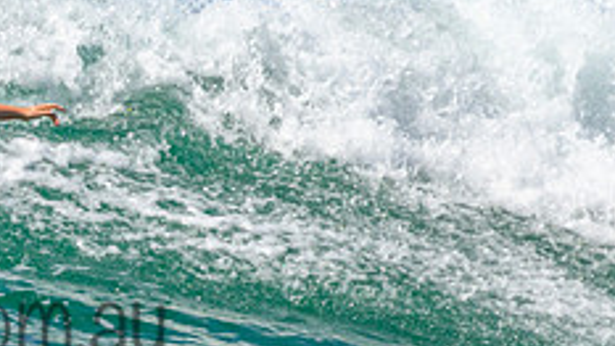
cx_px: -121
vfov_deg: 0.4
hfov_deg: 0.8
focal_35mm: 2874
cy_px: 247
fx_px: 46862
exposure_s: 1/2000
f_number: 11
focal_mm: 800
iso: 1250
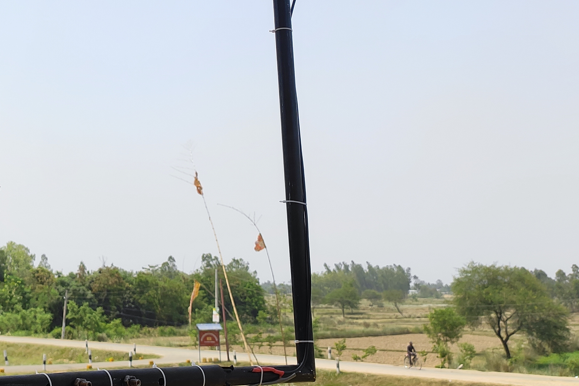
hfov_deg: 39.3
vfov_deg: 30.2
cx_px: 1
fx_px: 708
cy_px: 120
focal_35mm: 44
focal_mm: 4.74
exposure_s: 1/527
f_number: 1.79
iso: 50
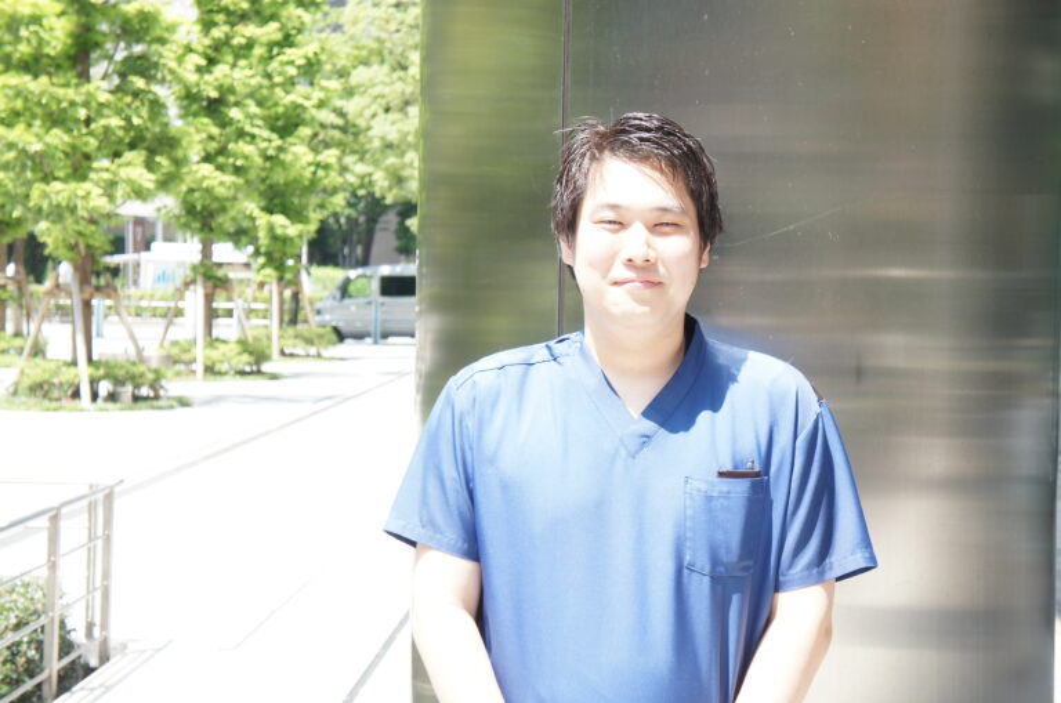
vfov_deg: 20.5
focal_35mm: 66
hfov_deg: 30.6
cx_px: 530
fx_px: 1942
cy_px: 352
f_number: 6.3
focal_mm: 44
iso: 200
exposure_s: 1/125
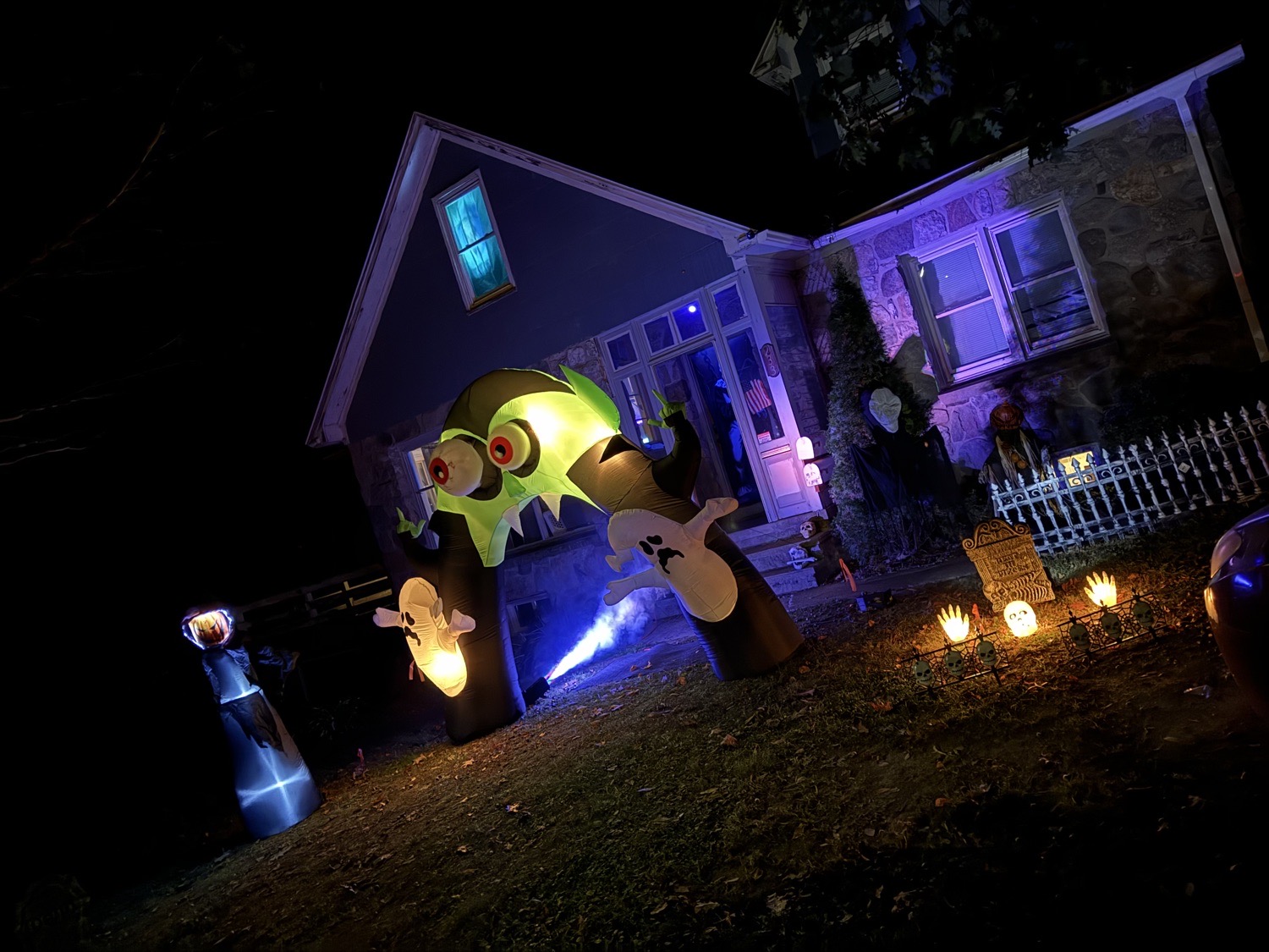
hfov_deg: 71.6
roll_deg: +17.1
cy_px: 476
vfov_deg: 56.8
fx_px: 880
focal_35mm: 24
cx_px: 634
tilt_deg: +0.2
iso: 4000
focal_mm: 6.76
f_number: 1.78
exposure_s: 1/9
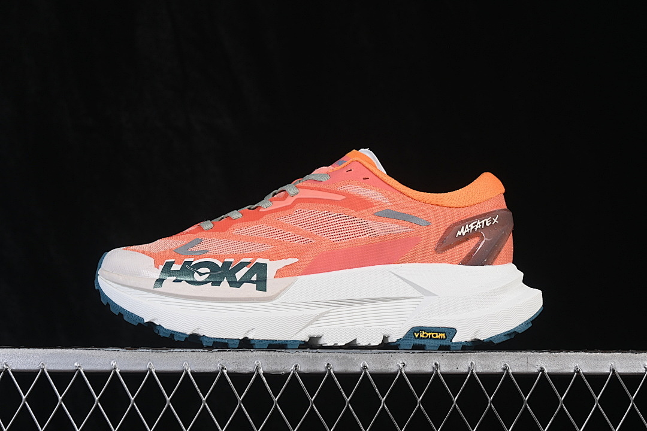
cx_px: 324
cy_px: 216
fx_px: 1348
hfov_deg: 27.0
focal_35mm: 75
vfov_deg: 18.2
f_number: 8
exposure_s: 1/80
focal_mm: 50
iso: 160
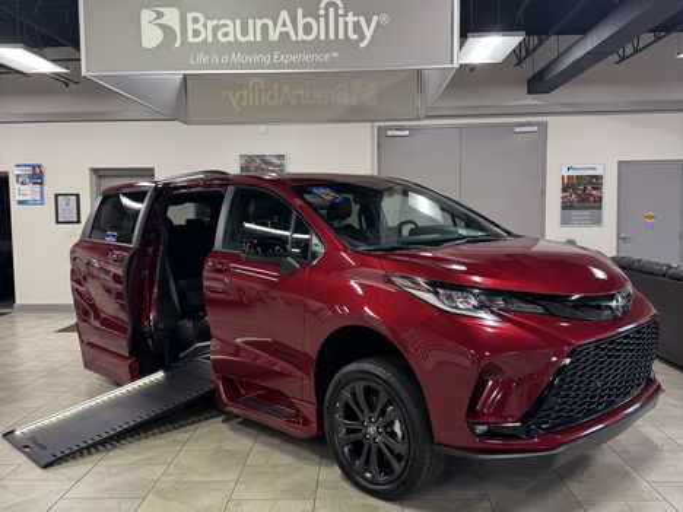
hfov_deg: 71.6
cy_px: 256
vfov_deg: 56.8
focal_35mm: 24
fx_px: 474
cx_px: 342
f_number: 1.78
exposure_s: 1/60
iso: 250
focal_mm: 6.76
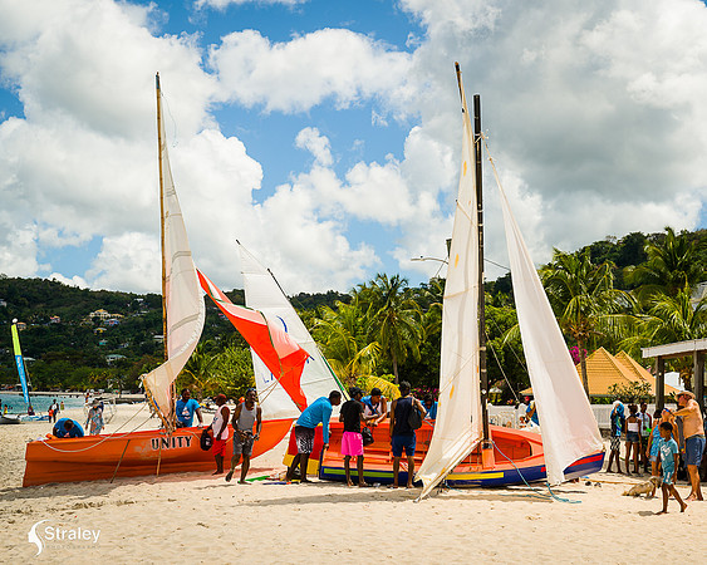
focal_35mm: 56
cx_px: 417
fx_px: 1166
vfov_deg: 27.2
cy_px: 282
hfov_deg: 33.6
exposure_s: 1/320
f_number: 6.3
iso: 64
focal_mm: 49
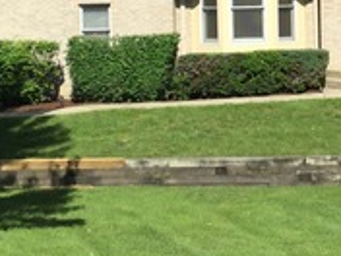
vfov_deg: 13.0
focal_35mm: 113
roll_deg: +0.1
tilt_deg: -3.2
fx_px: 1113
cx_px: 281
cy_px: 31
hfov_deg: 17.3
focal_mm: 3.3
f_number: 2.4
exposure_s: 1/1597
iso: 25
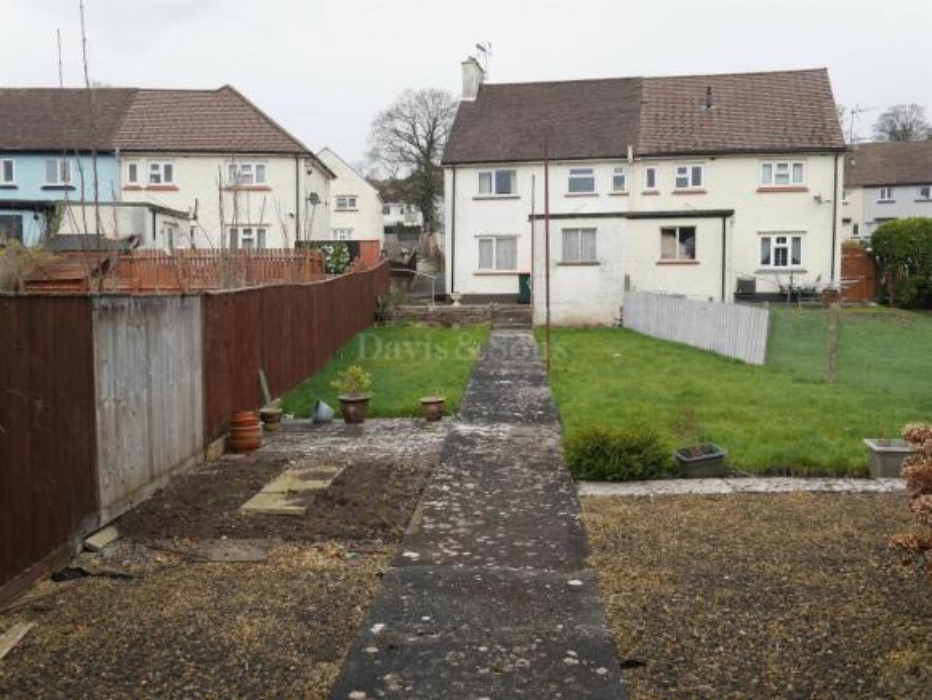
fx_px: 970
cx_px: 466
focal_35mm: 36
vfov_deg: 39.7
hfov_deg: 51.3
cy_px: 350
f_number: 5.6
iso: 200
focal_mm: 18
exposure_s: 1/250
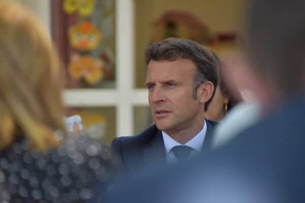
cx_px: 152
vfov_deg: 3.1
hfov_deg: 4.6
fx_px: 3812
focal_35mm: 450
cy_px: 102
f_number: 6.3
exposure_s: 1/320
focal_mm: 300
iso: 800
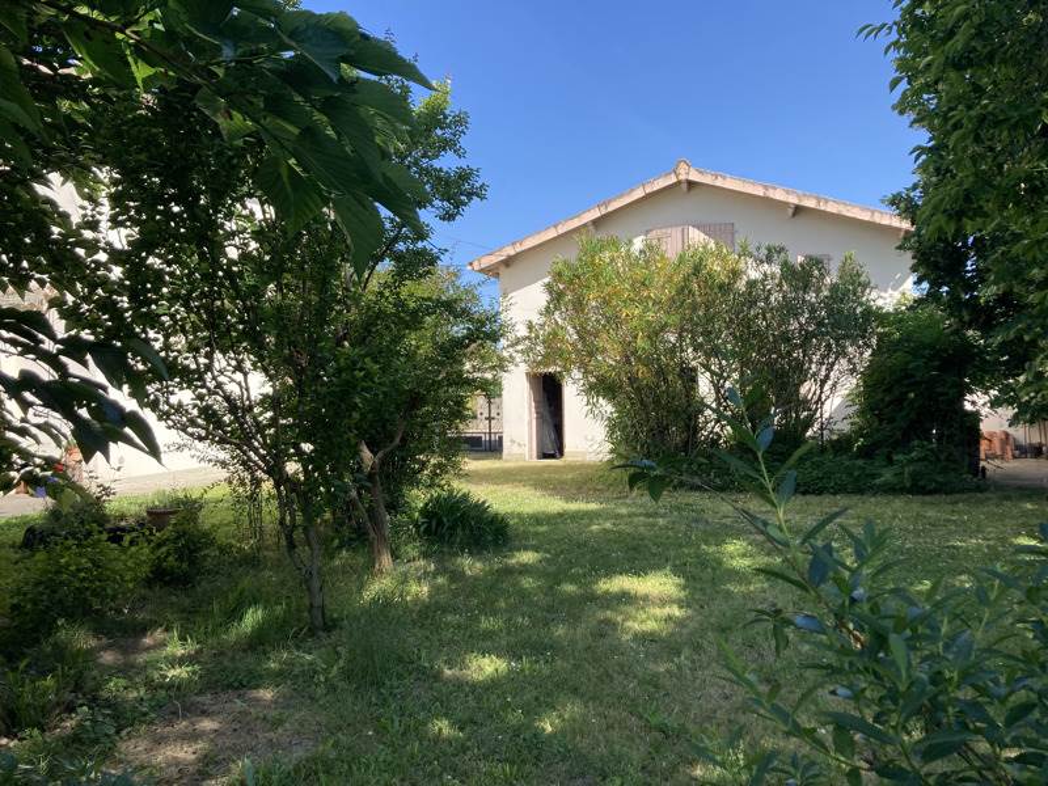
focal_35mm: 28
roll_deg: +0.6
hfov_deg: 63.4
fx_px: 848
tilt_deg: +1.3
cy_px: 393
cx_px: 524
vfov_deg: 49.7
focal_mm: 3.99
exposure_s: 1/762
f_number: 1.8
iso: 20
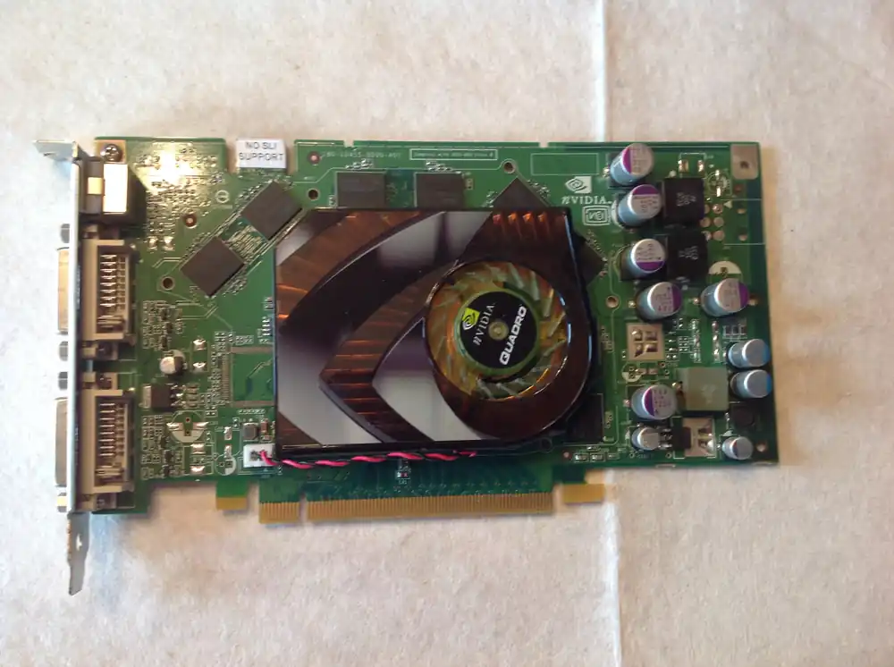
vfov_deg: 40.6
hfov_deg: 52.7
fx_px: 902
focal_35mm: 35
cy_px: 334
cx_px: 447
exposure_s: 1/15
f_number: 2.4
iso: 64
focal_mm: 4.28
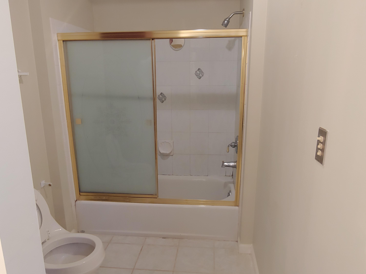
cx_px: 183
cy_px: 137
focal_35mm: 24
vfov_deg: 56.8
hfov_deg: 71.6
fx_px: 254
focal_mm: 2.18
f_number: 1.9
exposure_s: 1/24
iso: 200
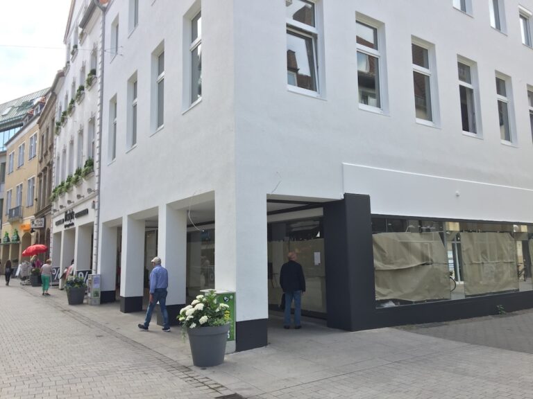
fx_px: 447
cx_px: 266
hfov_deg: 61.7
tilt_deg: +6.5
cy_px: 200
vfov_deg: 48.2
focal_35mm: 29
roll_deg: +1.6
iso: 32
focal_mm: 4.15
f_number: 2.2
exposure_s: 1/573
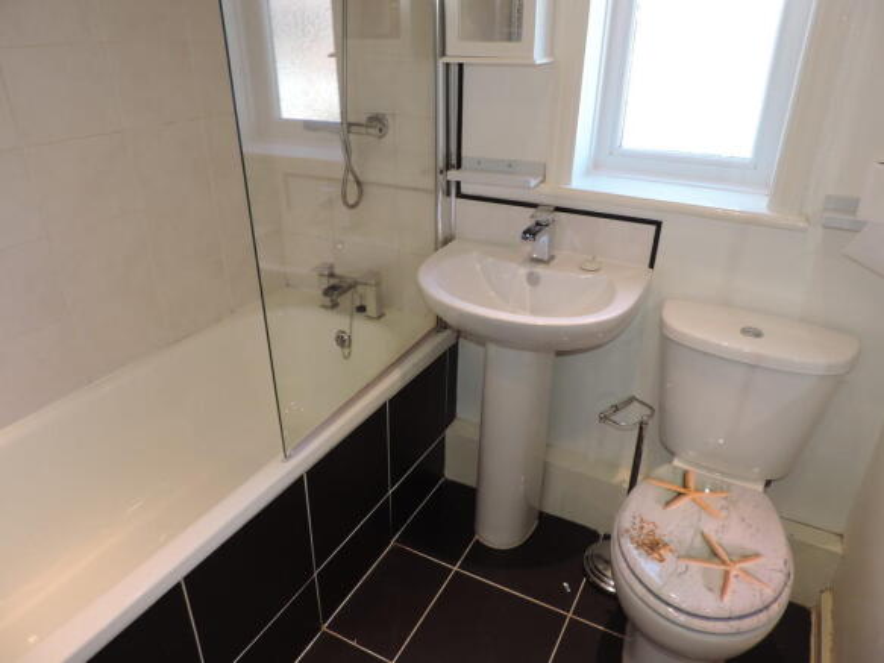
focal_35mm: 24
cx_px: 442
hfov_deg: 71.6
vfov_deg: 56.8
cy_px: 332
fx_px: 613
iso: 140
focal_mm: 4.3
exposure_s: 1/40
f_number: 3
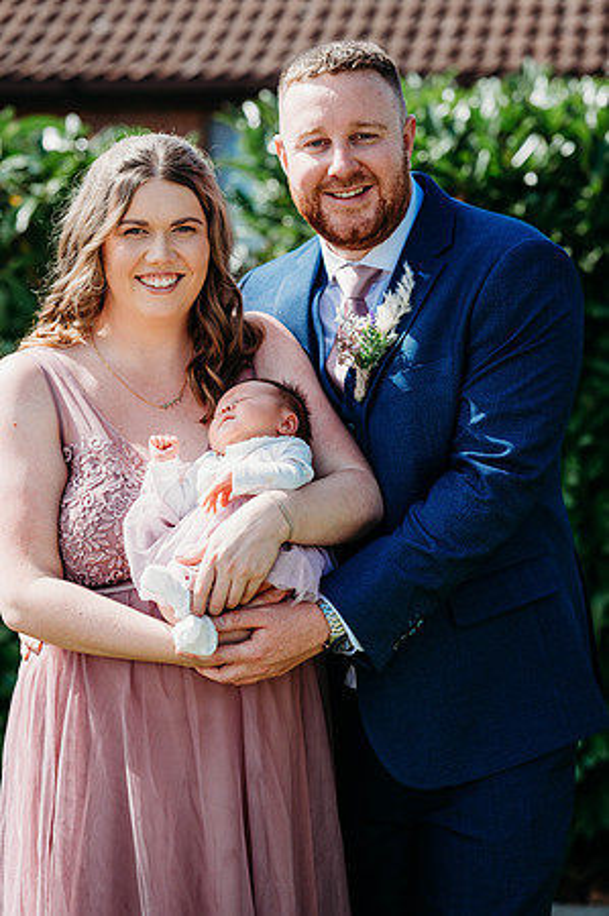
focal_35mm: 85
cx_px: 304
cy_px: 458
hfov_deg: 16.0
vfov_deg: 23.9
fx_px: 2162
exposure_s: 1/1000
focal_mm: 85
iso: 100
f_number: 3.2
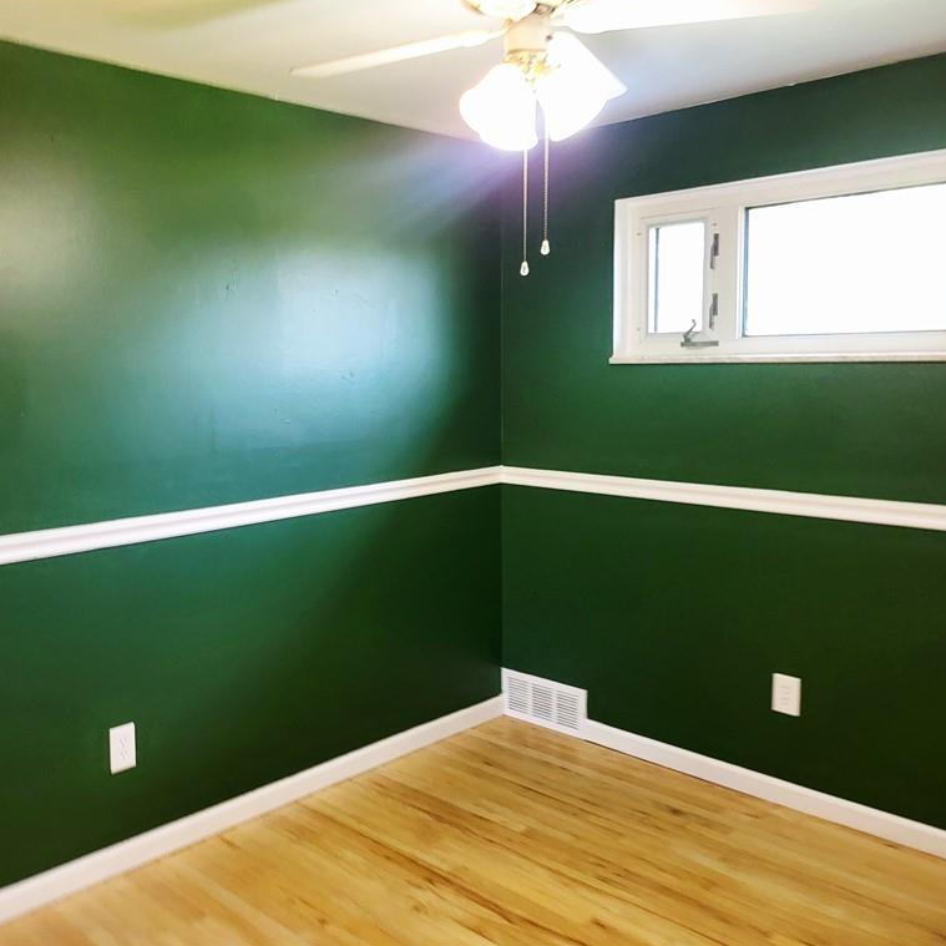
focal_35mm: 31
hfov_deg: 52.0
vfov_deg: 52.5
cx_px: 360
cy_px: 469
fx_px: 958
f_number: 1.8
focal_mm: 5.4
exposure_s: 1/40
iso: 250
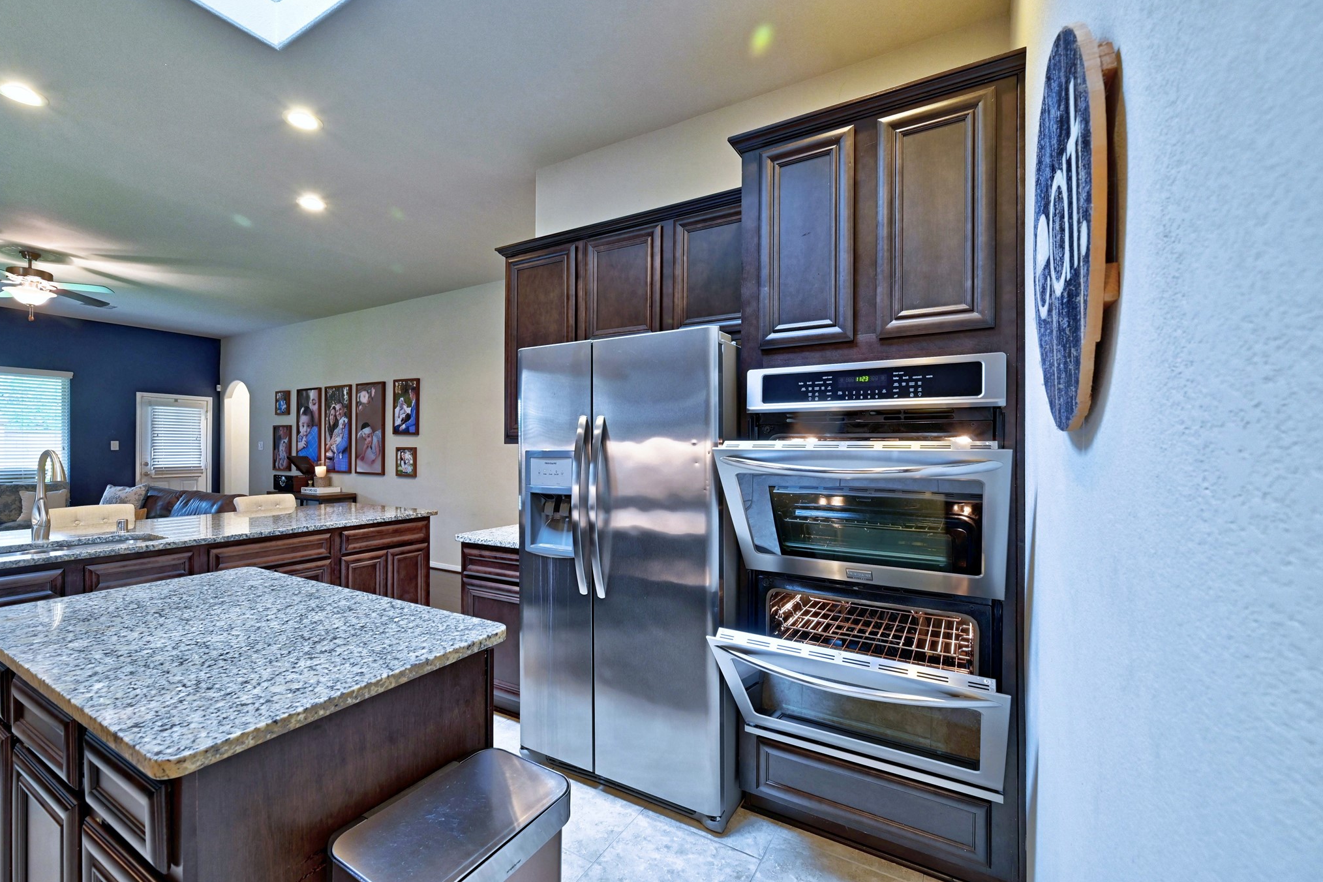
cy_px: 446
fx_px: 551
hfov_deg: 100.3
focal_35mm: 15
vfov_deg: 77.3
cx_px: 626
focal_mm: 14
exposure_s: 1/3.33
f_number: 8
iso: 400
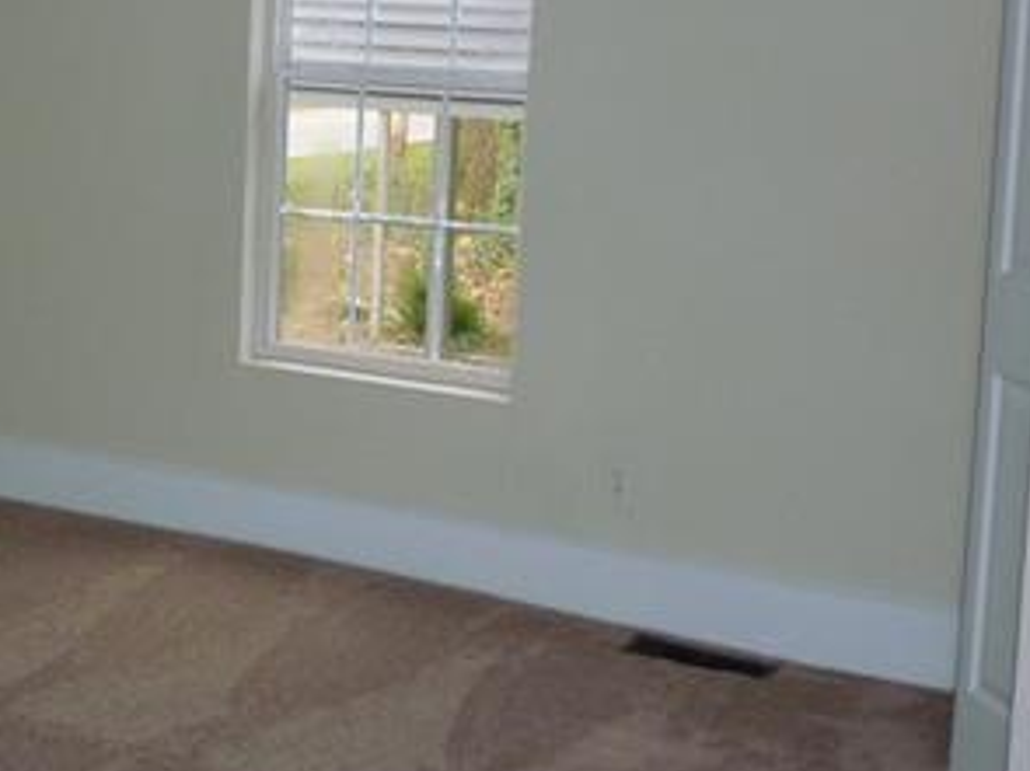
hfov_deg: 30.1
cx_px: 220
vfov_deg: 23.1
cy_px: 213
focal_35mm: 63
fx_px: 1874
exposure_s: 1/60
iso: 250
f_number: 3.3
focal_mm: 5.2
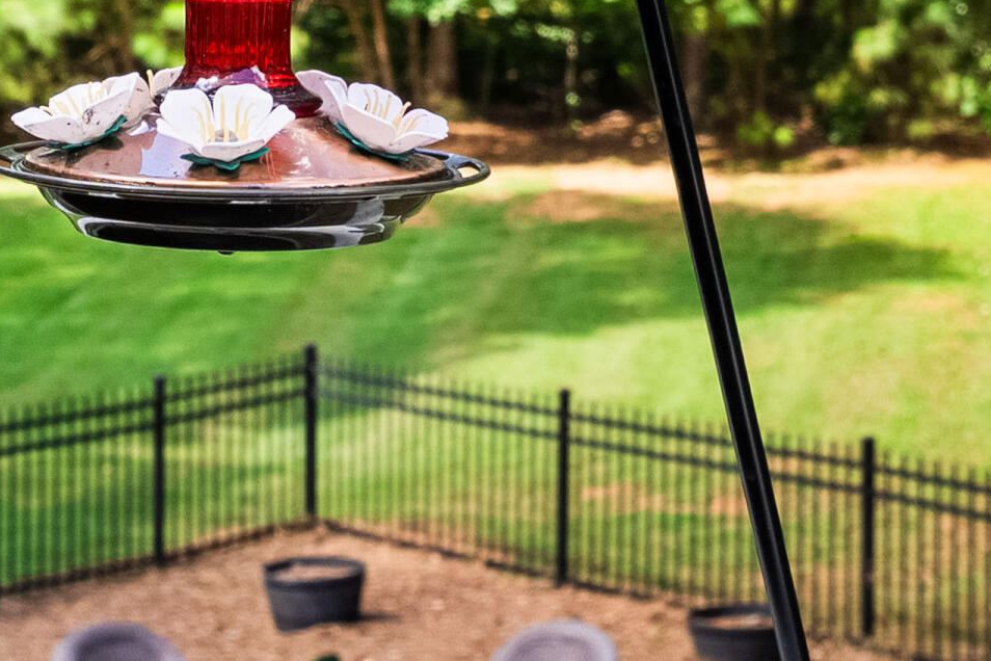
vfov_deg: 8.9
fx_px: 4156
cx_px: 236
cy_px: -328
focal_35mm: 151
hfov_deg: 13.5
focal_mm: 32
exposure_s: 1/100
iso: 200
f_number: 8
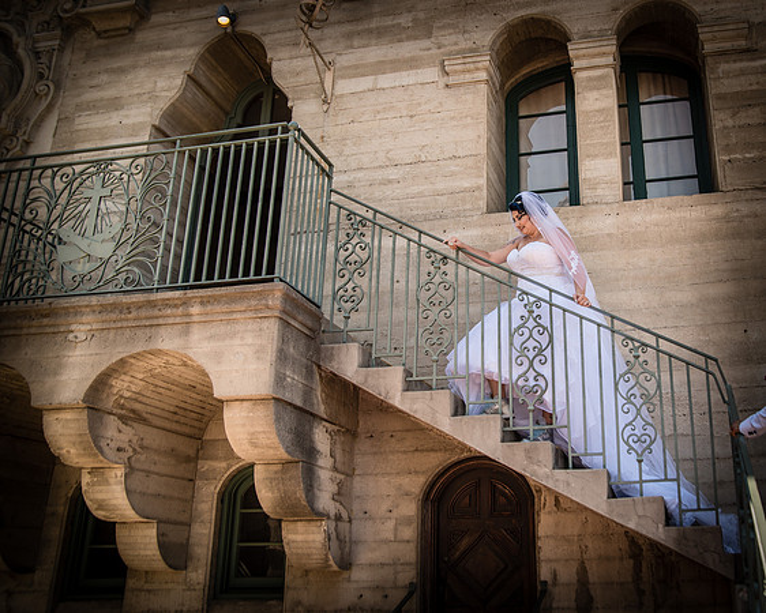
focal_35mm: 36
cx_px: 527
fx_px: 820
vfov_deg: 40.9
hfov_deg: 49.0
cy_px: 262
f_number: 4
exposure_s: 1/320
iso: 100
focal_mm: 28
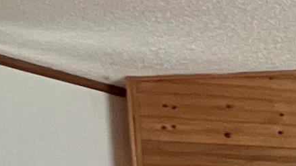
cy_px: 386
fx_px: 777
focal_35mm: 99
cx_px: 476
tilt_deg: -6.6
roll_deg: +1.3
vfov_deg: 10.6
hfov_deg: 18.4
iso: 1000
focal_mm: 1.57
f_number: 1.8
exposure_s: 1/60
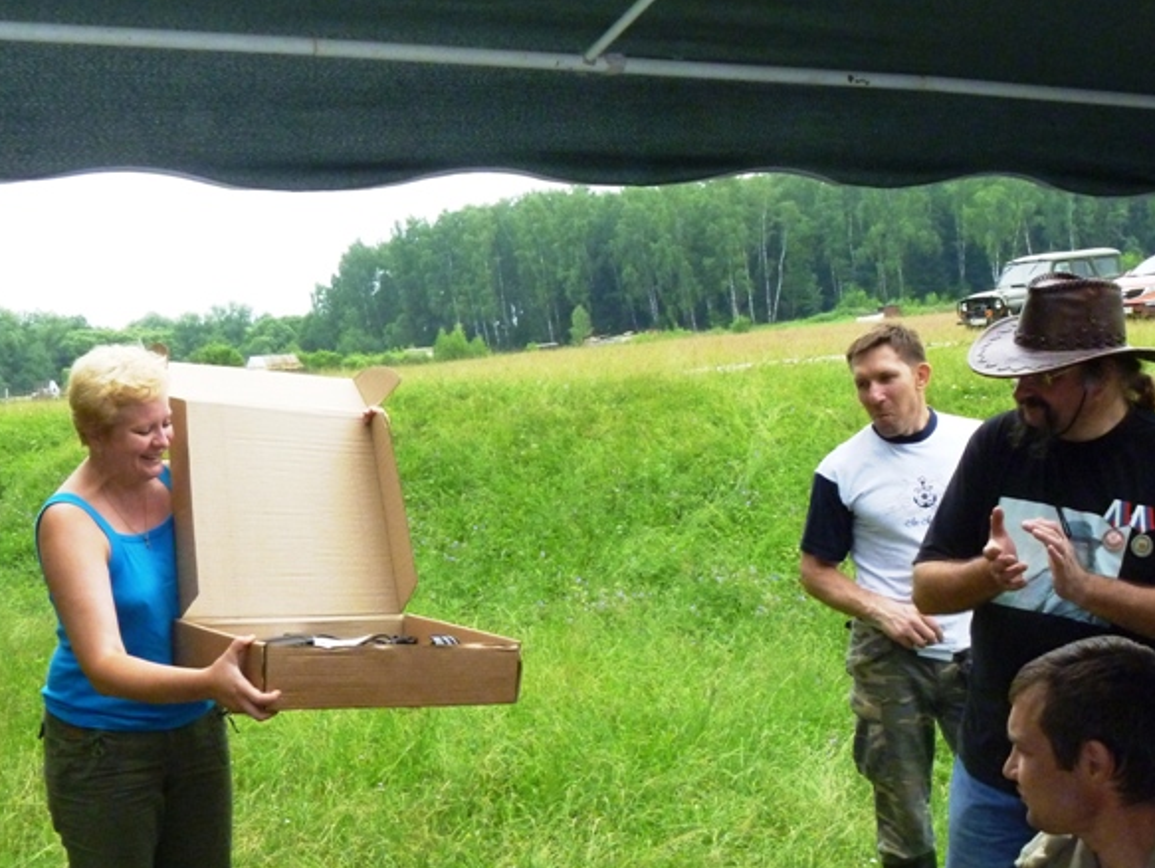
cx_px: 466
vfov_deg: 30.2
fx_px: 1603
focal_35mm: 48
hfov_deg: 39.5
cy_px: 553
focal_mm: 6.3
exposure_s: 1/250
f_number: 5.6
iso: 400
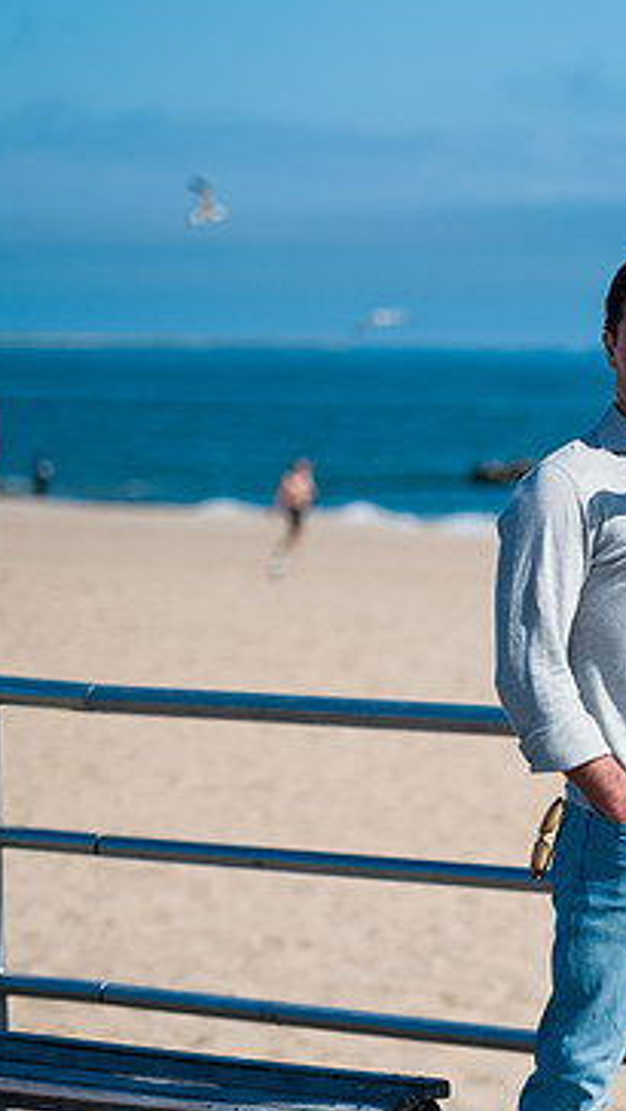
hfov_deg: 7.1
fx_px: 5012
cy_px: 534
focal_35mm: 170
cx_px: 873
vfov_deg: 12.7
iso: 200
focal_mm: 102
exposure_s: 1/5000
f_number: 3.2
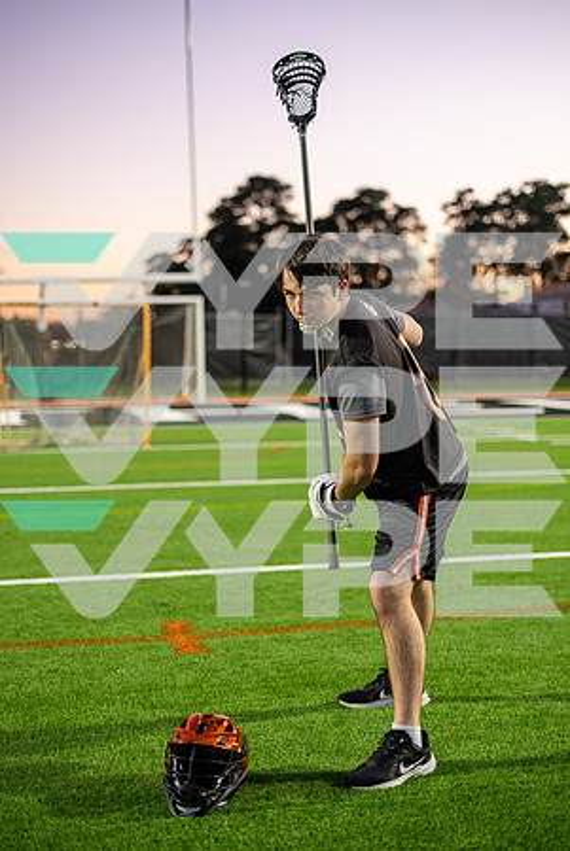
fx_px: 1185
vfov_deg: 39.6
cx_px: 285
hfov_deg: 27.1
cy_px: 426
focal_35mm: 50
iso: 800
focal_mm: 50
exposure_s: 1/400
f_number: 1.8
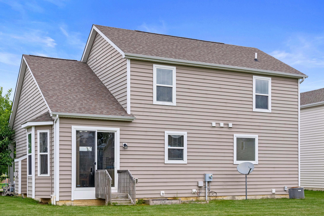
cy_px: 108
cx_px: 162
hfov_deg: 41.1
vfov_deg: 28.1
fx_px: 432
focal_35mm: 48
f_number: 13
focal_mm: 48
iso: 640
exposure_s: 1/320
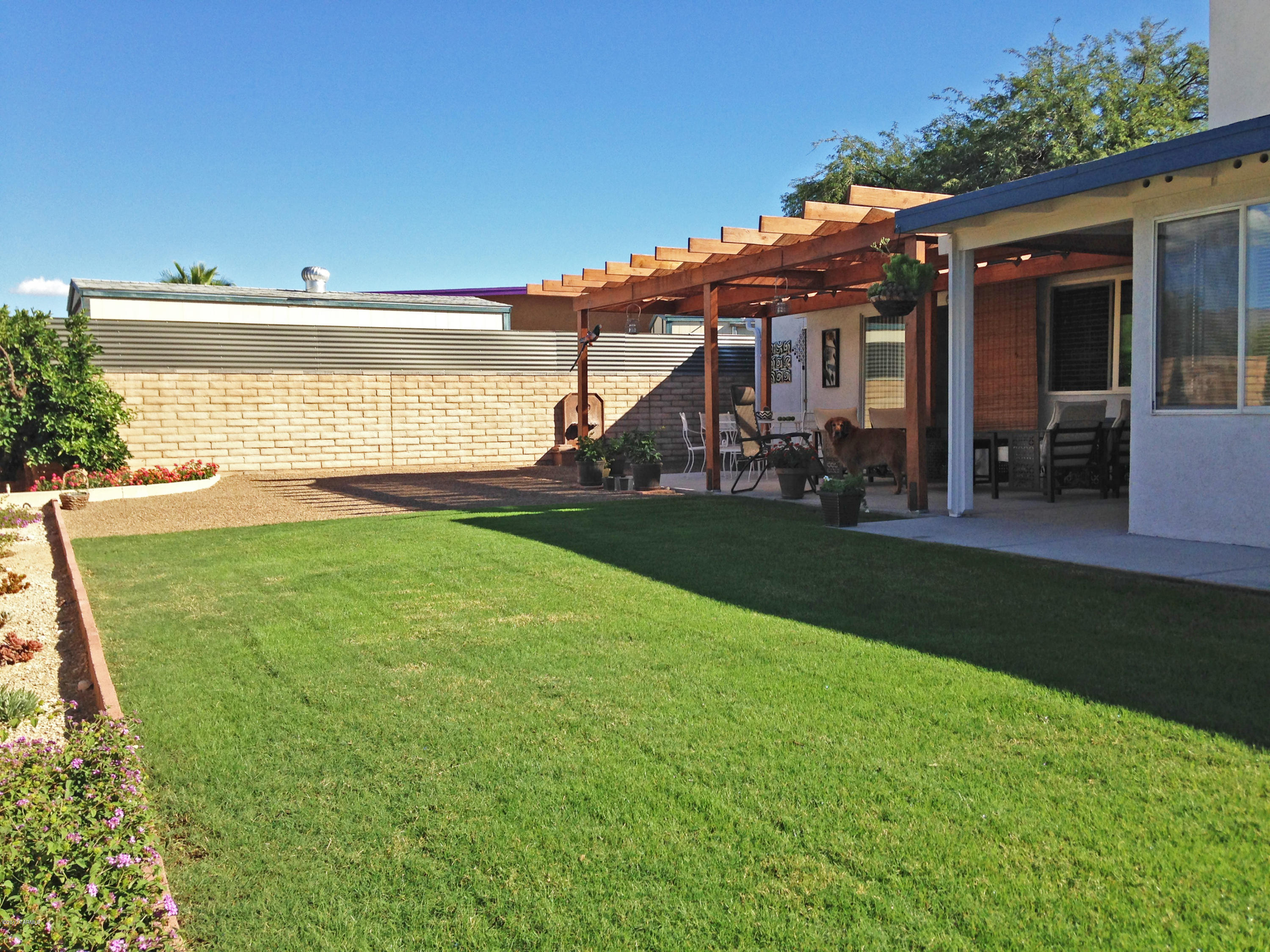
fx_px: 1211
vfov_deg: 42.9
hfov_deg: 55.4
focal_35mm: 33
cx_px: 635
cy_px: 476
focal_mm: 4.12
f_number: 2.4
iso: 50
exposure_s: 1/1153
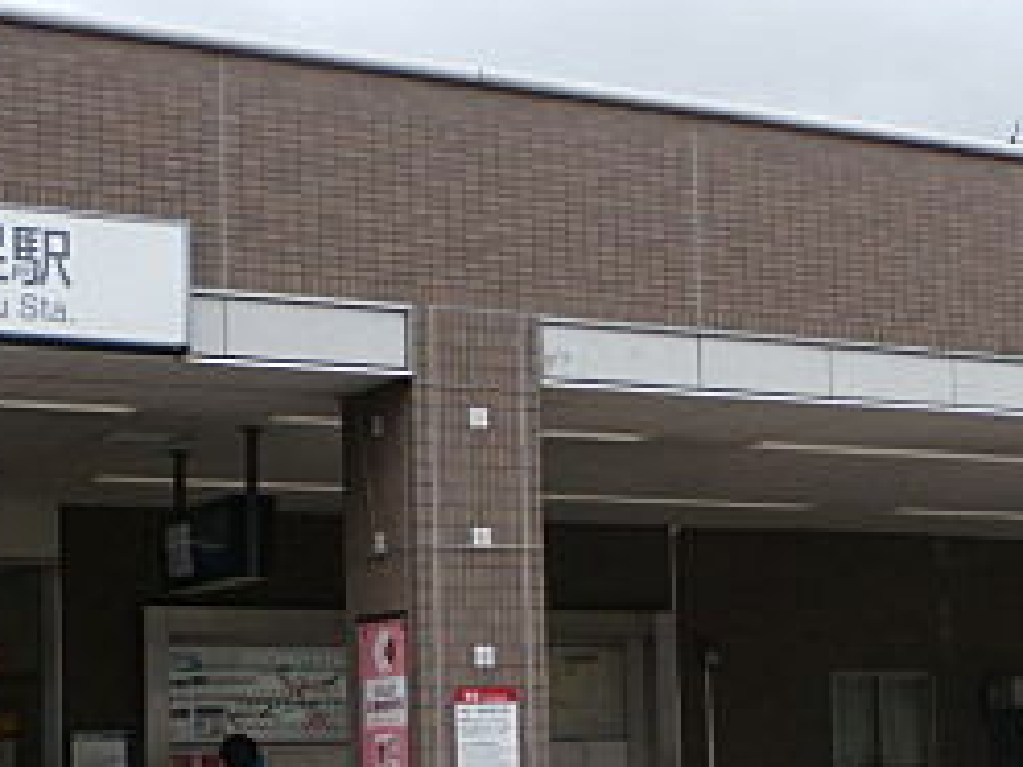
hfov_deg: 24.4
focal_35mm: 80
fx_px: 2364
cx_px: 598
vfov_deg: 18.3
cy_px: 610
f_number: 3.3
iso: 100
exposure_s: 1/1000
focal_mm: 5.46
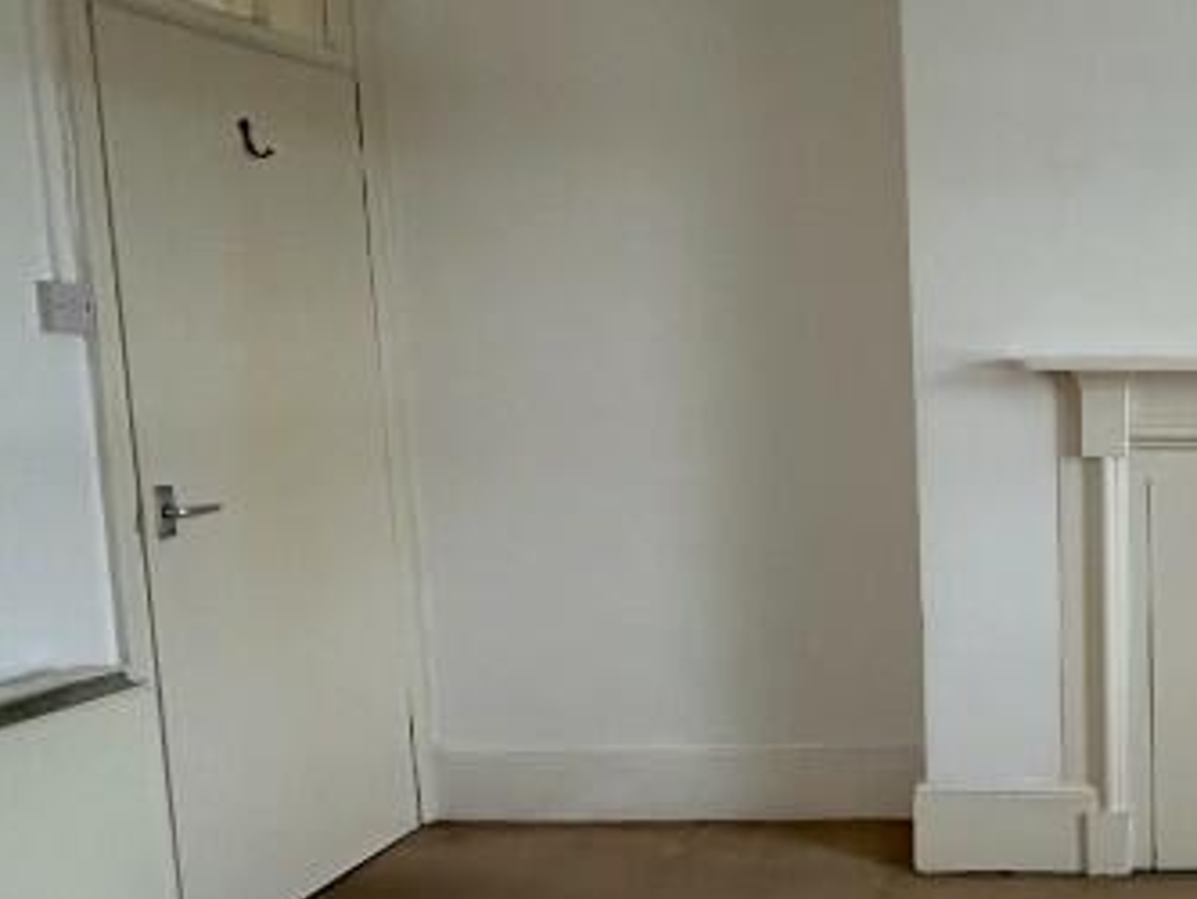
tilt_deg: -6.8
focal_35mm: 43
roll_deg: +0.6
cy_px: 514
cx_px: 1312
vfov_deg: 33.6
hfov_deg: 37.0
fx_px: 1487
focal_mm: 2.22
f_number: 2.2
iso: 320
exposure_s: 1/84
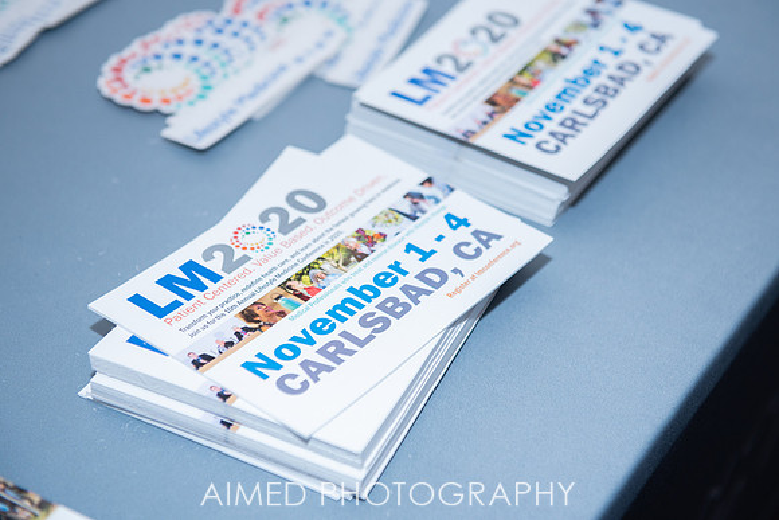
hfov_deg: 27.6
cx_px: 408
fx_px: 1587
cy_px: 248
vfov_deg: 18.6
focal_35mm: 73
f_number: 3.5
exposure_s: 1/200
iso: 500
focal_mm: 70
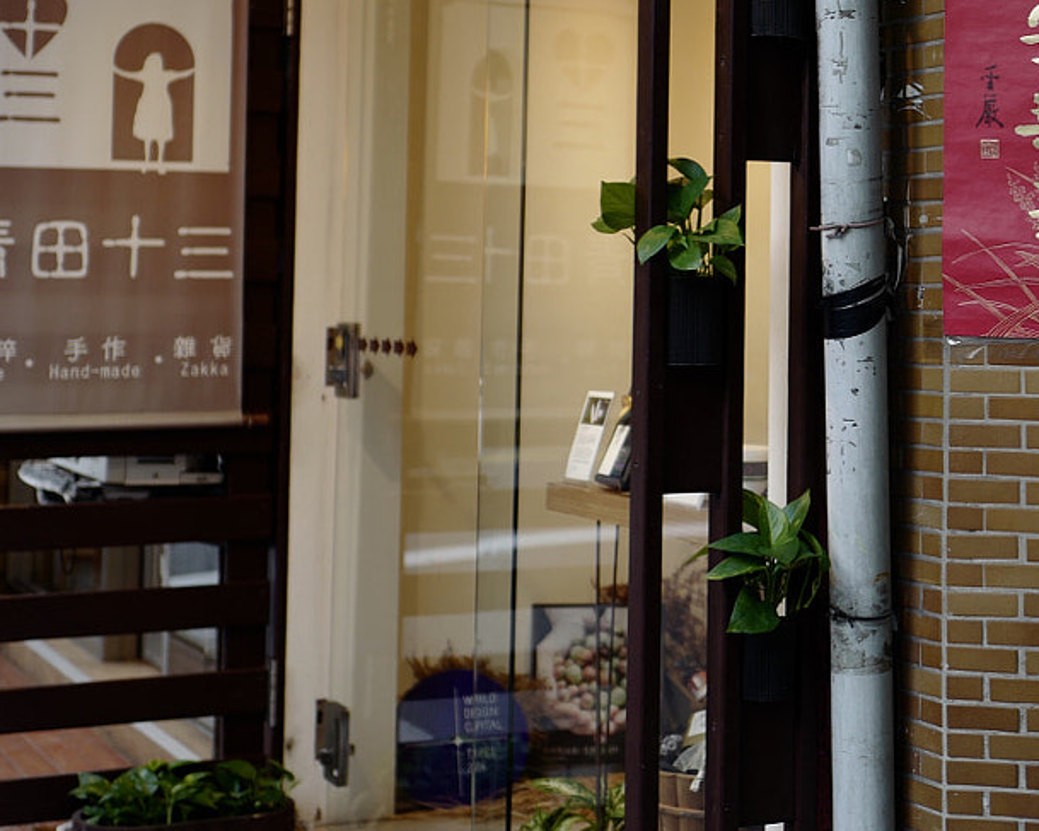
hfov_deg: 27.3
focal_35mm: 69
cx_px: 706
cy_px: 99
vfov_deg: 21.7
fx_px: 2121
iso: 100
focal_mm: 28
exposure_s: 1/125
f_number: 1.7
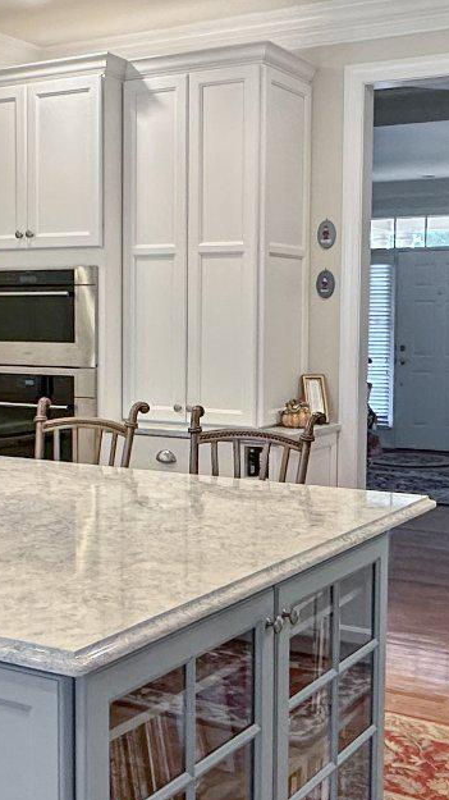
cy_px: 388
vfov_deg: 41.3
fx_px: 1060
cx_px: 210
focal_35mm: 50
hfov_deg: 23.9
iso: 250
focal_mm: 2.22
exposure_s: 1/120
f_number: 2.2
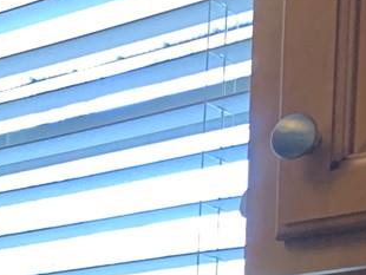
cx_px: -490
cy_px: 643
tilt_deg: -7.0
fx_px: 1418
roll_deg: +1.1
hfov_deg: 12.1
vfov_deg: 9.8
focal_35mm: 134
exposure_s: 1/60
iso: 125
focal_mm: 4.25
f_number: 1.8
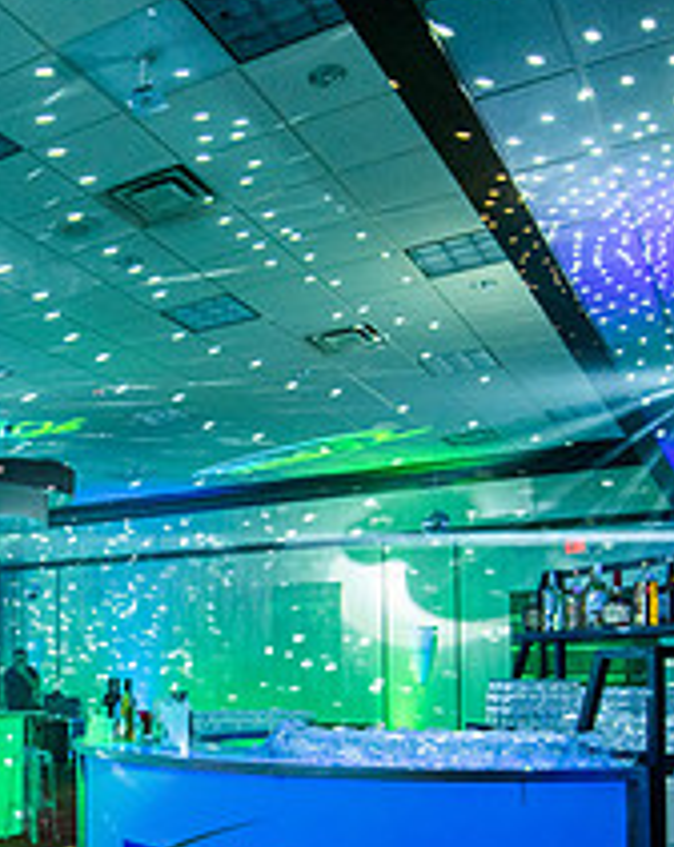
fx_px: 975
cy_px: 636
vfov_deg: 45.3
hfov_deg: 35.0
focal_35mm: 39
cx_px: 21
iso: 800
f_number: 3.5
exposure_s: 1/200
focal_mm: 14
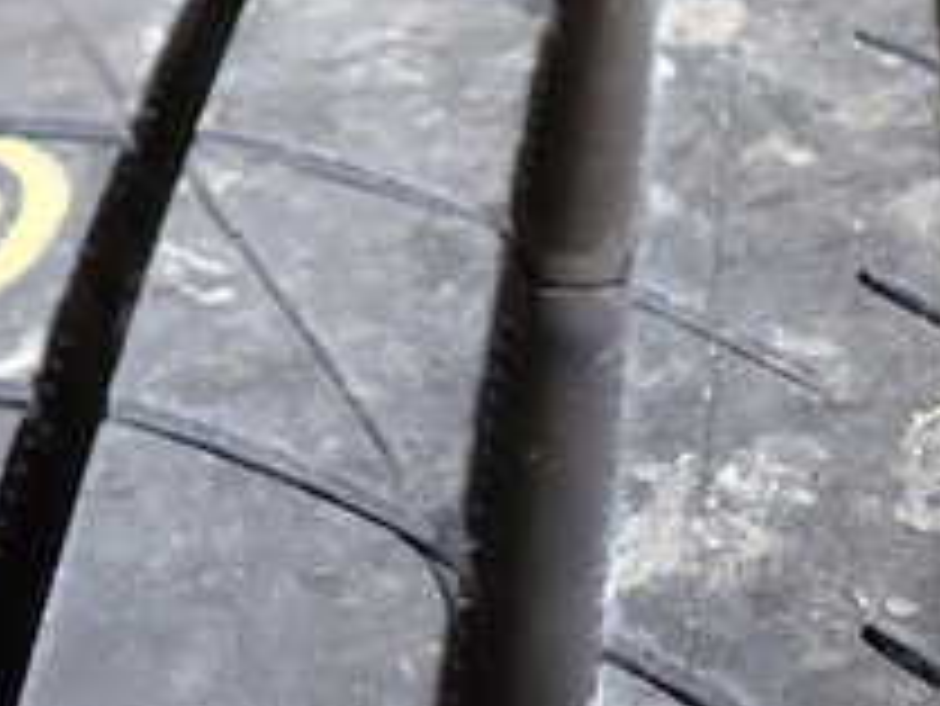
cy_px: 315
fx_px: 2337
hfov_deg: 22.3
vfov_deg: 17.2
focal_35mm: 86
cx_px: 801
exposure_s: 1/125
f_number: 2.3
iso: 160
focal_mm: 5.4
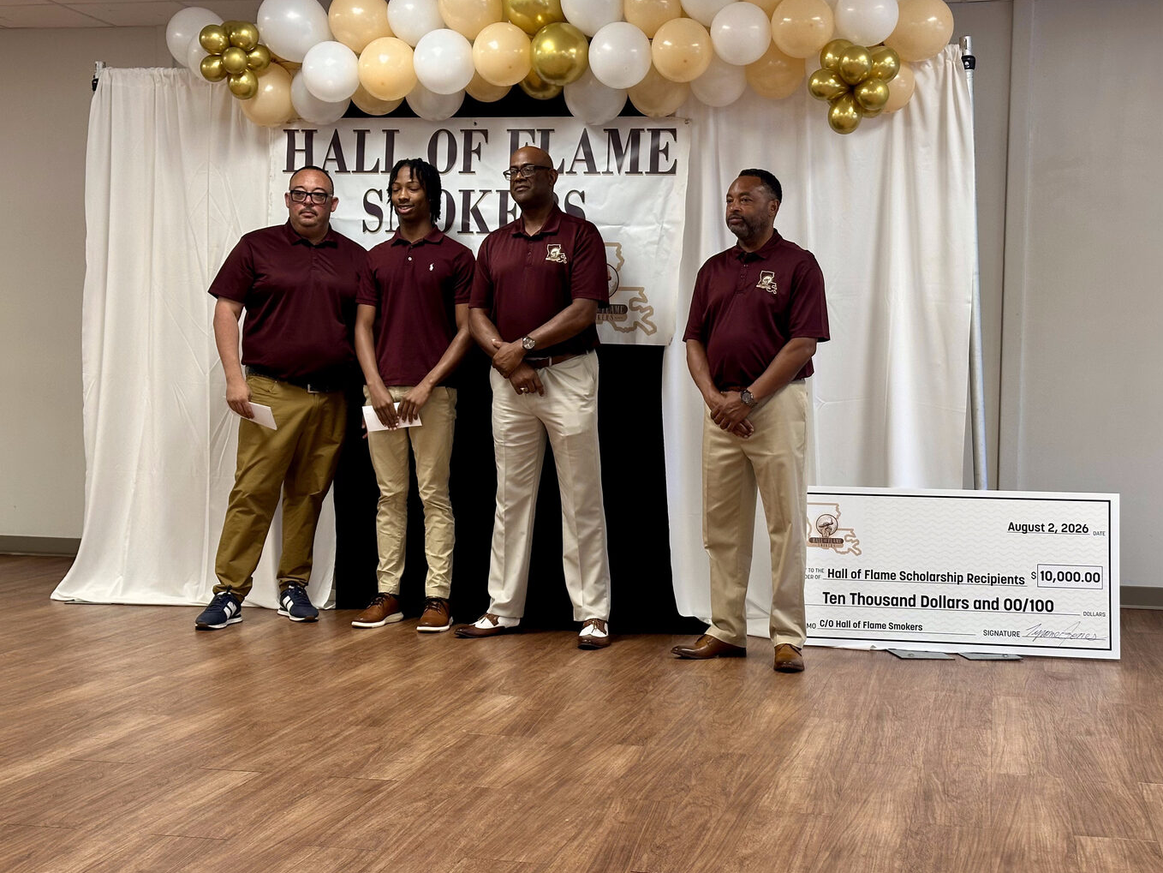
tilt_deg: -2.5
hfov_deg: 36.2
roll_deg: -0.9
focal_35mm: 53
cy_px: 438
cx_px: 567
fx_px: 1781
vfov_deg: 27.5
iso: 80
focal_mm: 6.86
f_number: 1.78
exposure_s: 1/50
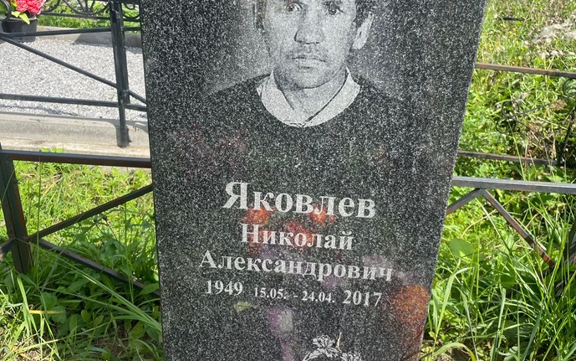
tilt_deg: -18.3
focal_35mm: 32
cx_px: 290
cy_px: 155
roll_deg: -3.7
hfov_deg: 59.6
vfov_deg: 39.4
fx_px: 502
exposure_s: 1/1416
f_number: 1.6
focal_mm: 4.2
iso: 32
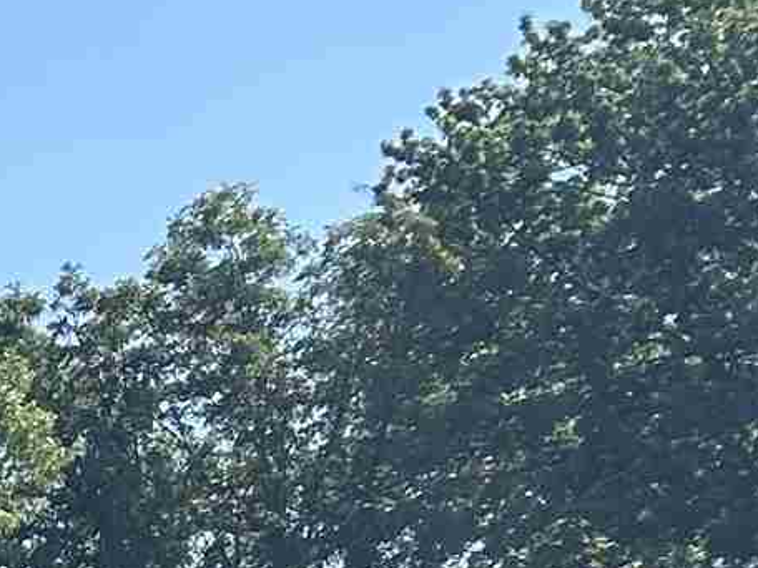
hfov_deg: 8.9
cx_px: -1629
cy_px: 1415
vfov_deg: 7.8
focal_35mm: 175
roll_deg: +1.4
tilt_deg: -1.0
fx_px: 3832
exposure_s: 1/2695
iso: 50
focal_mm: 5.7
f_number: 1.5
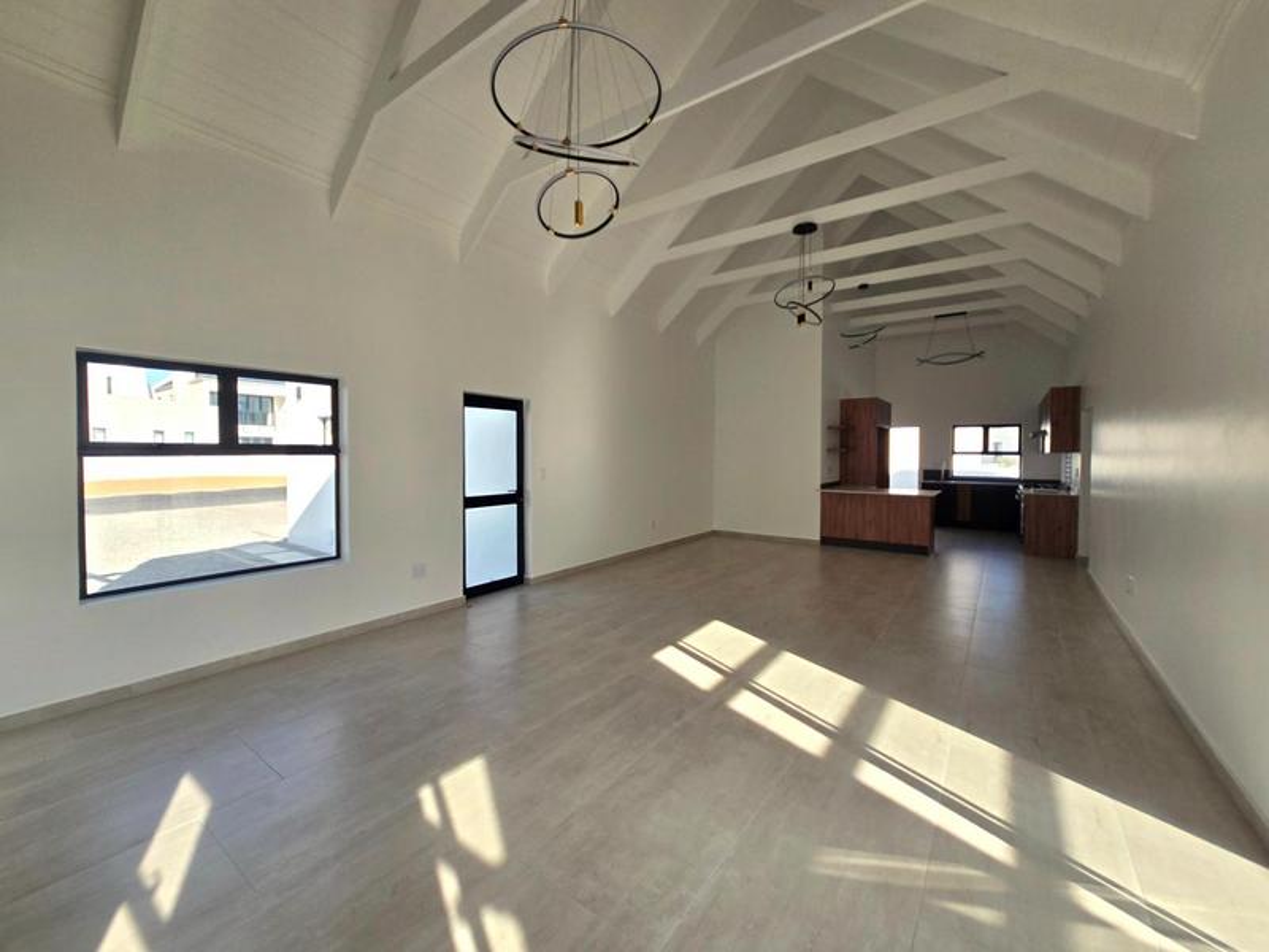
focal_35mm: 13
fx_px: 477
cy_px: 476
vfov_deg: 89.9
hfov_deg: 106.2
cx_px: 634
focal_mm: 2.2
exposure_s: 1/1000
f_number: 2.2
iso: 50
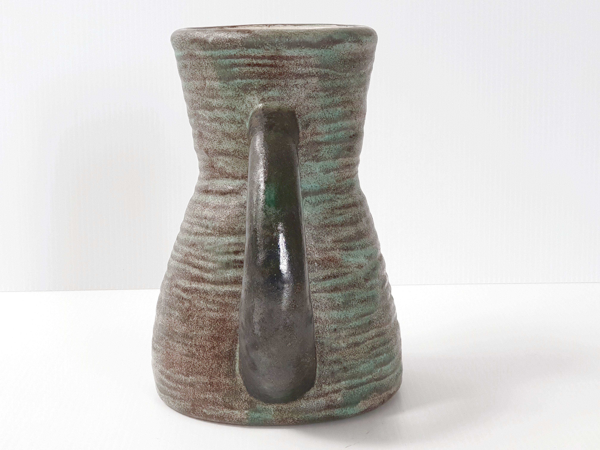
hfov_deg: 36.8
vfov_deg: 28.0
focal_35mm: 52
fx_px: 901
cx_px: 300
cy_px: 225
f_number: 2.4
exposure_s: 1/33
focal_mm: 6
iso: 80
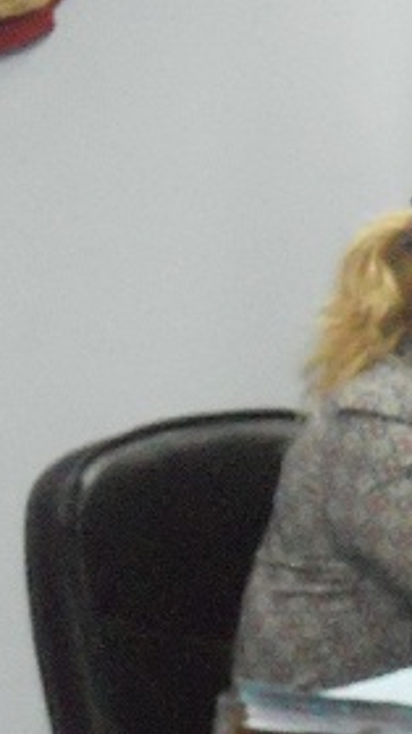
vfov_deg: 8.3
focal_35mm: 259
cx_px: 1060
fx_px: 5042
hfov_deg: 4.5
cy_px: 535
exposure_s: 1/60
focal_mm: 13.9
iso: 1250
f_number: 5.9
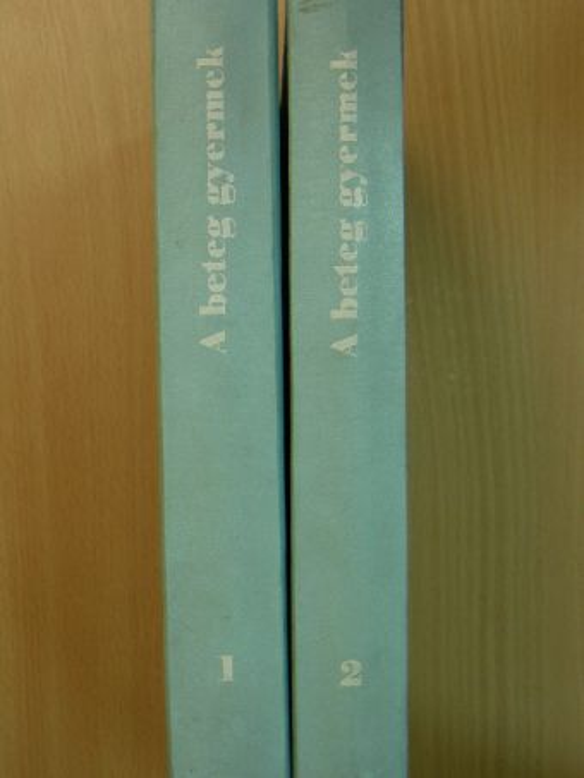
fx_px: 1192
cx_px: 292
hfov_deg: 27.5
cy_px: 389
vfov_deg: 36.2
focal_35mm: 53
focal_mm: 8.8
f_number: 3.5
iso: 50
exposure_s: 1/11.3
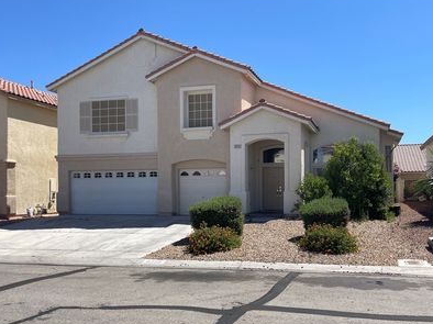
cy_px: 192
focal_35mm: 33
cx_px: 253
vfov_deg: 42.7
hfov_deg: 55.1
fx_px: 413
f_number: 1.6
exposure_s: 1/4000
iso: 32
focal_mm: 4.2
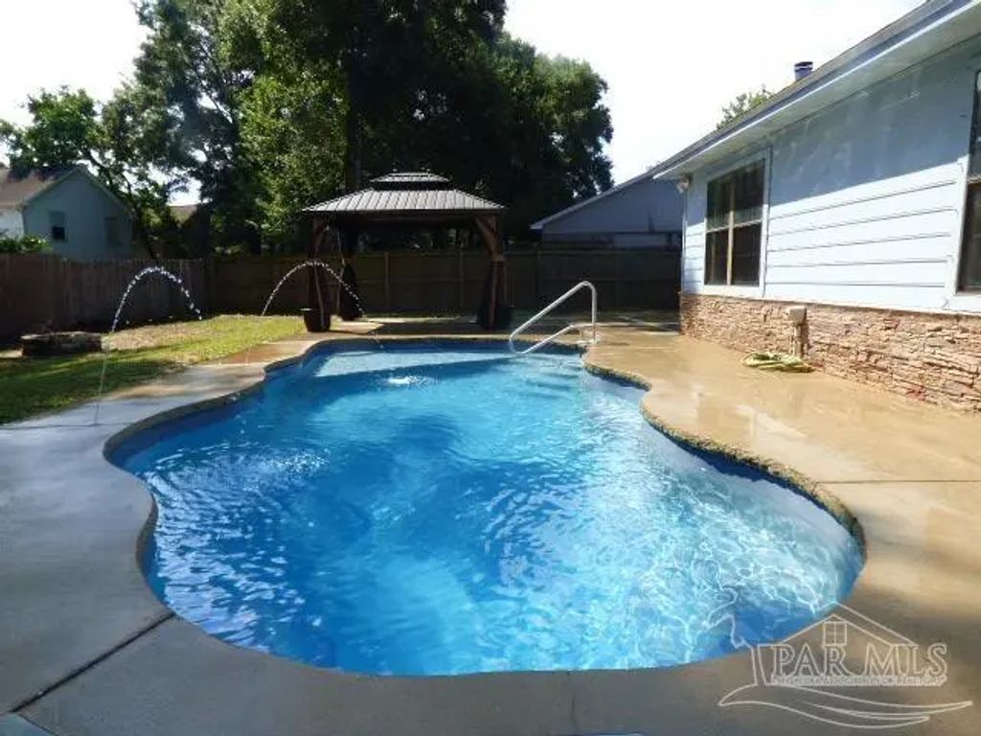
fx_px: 567
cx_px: 490
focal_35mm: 20
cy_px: 368
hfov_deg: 81.7
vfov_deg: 66.0
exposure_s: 1/640
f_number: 4
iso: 100
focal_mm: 3.58
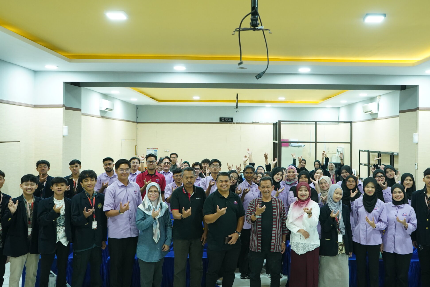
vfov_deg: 36.0
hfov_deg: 51.7
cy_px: 142
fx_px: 442
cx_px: 245
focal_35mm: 37
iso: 3200
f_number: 5
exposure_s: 1/80
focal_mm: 28
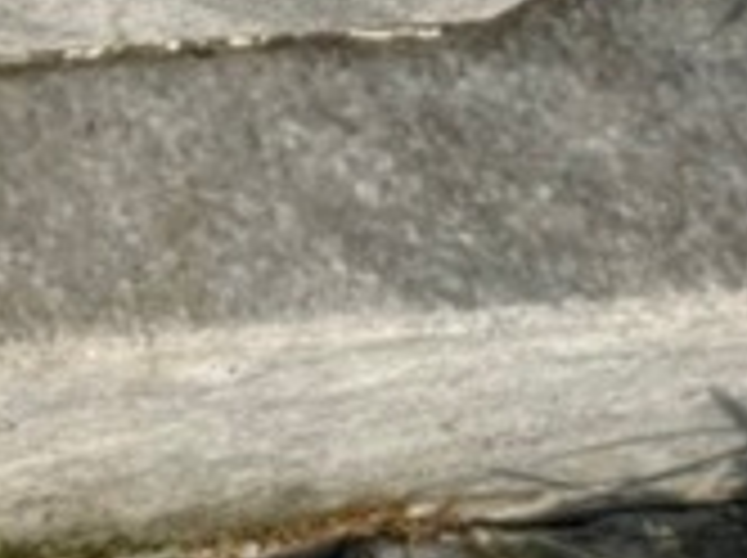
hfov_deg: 7.8
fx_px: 5409
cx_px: -189
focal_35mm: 251
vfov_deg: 5.7
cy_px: -734
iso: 20
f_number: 2
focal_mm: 6
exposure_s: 1/2283
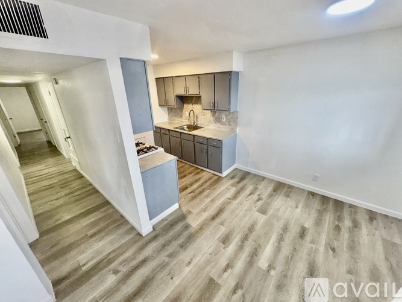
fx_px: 163
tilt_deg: -24.3
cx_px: 201
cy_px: 151
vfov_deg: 85.7
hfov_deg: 102.1
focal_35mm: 14
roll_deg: +2.3
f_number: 2.2
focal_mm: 2.22
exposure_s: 1/120
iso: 80
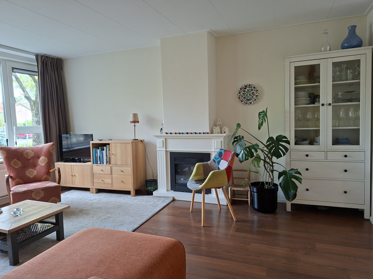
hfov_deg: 73.9
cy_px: 140
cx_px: 186
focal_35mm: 23
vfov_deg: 58.9
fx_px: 248
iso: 125
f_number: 1.8
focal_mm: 5.54
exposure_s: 1/100
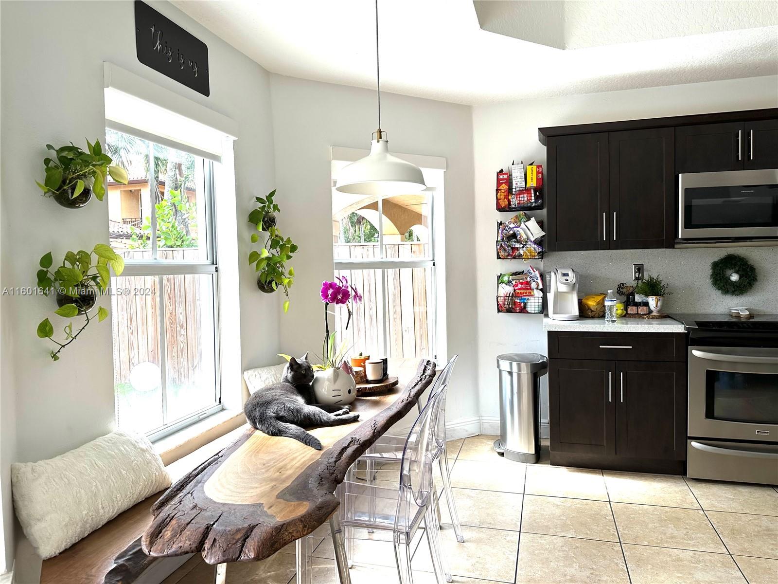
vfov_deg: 56.8
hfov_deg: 71.6
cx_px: 389
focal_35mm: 24
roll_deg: +0.7
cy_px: 292
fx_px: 539
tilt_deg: -2.0
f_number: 1.78
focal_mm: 6.86
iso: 80
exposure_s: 1/256
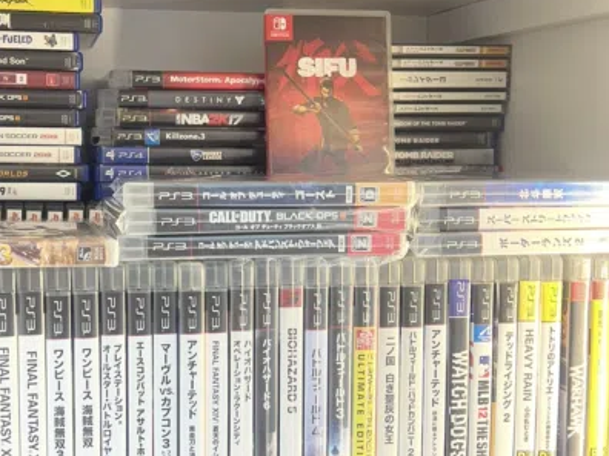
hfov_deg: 44.5
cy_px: 322
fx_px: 739
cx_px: 234
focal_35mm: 42
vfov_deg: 33.9
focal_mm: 5.7
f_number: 1.5
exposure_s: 1/100
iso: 50
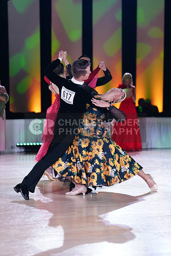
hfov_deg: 12.8
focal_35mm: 107
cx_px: 86
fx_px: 762
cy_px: 128
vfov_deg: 19.1
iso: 2000
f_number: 2.8
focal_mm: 107
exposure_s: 1/400
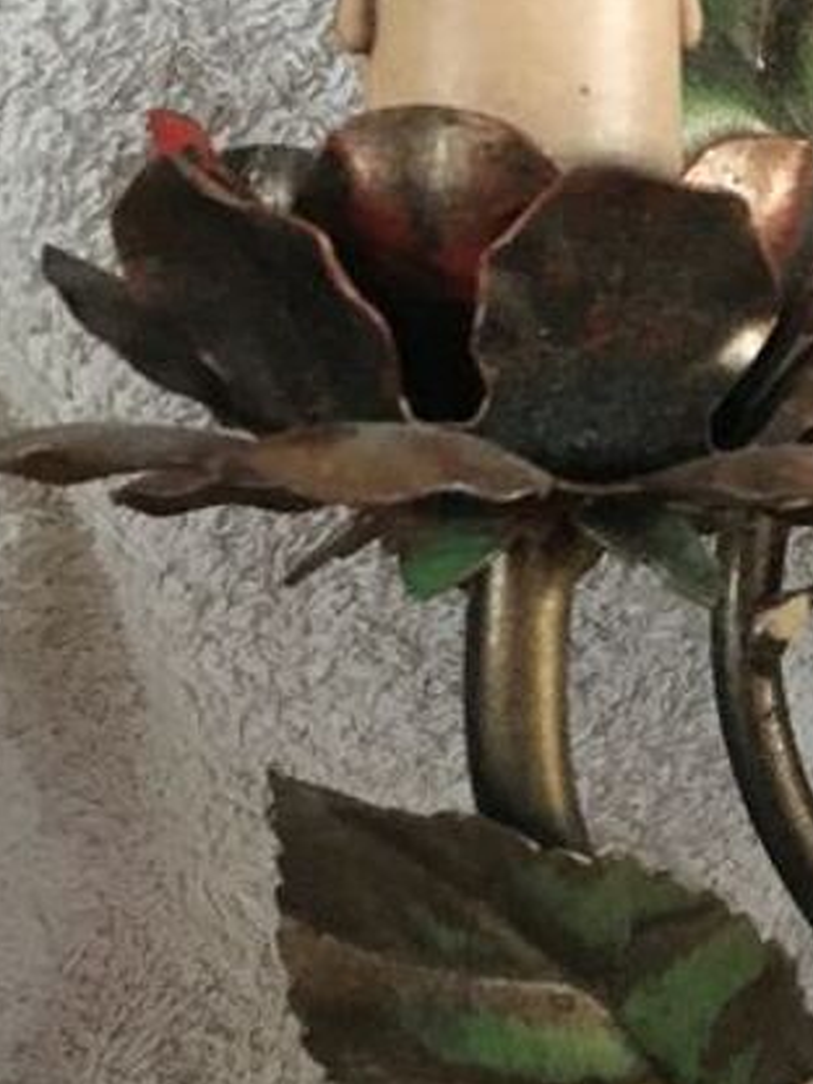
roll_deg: -0.7
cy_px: 762
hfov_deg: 15.0
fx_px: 2912
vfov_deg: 21.0
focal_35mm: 93
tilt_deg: -25.0
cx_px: 1115
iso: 500
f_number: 2.2
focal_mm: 4.15
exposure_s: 1/17
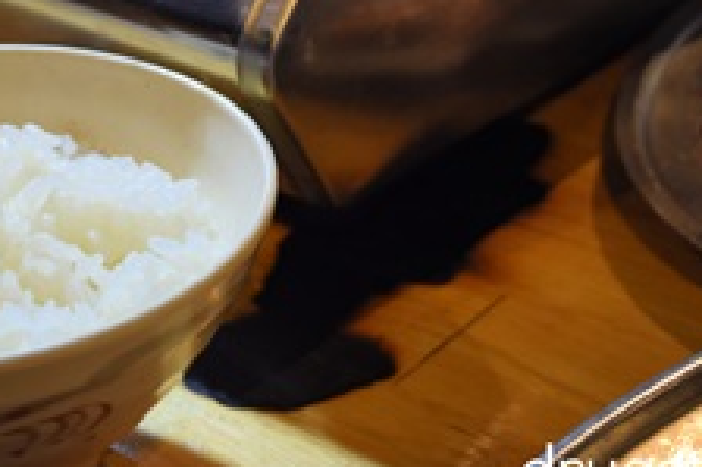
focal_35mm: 114
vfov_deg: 11.9
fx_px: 2221
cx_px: 276
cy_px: -11
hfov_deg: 17.9
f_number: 4.5
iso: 640
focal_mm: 34
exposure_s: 1/60
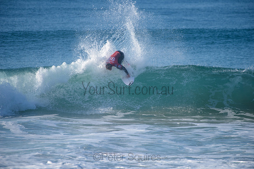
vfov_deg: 2.8
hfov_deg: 4.1
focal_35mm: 500
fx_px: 3528
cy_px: 84
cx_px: 127
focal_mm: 500
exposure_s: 1/2000
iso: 280
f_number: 5.6
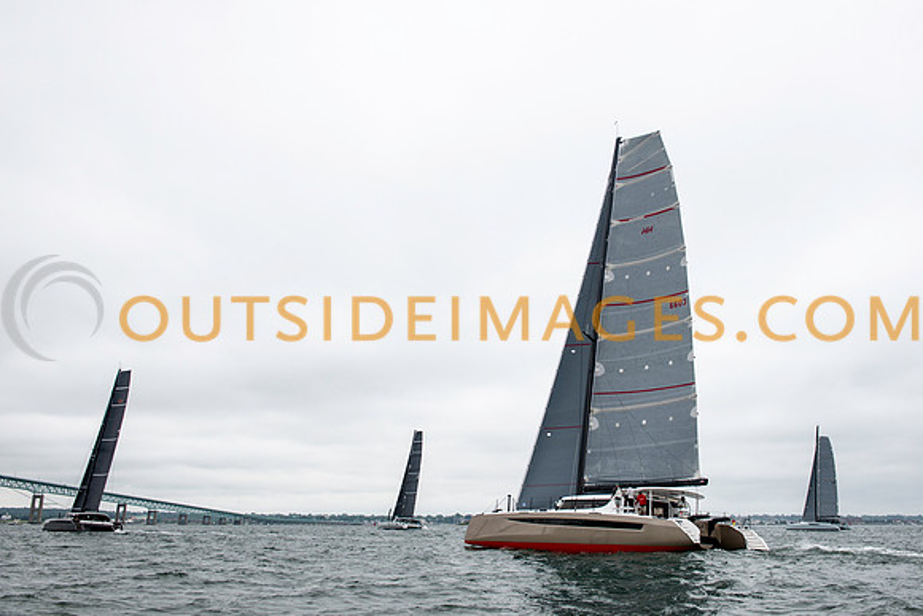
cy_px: 282
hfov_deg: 54.8
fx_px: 889
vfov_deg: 38.2
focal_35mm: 35
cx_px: 500
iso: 250
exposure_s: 1/800
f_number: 5.6
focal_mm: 31
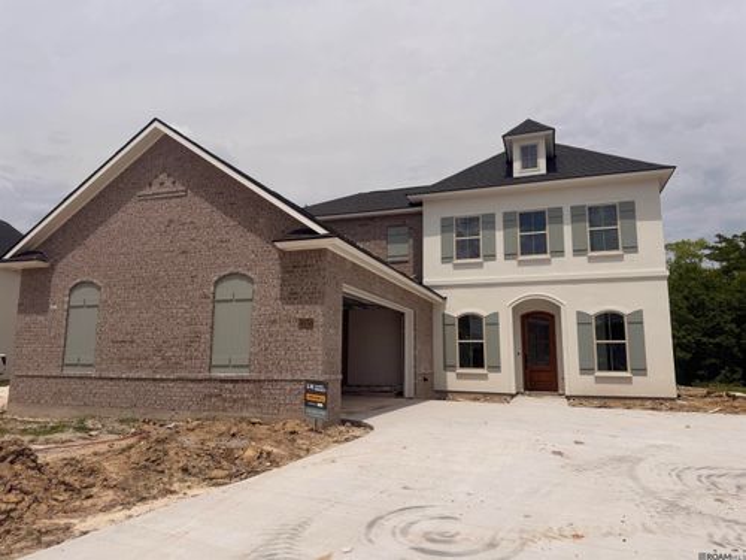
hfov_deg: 71.6
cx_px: 373
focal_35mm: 24
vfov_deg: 56.8
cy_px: 280
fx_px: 517
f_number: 1.78
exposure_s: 1/14286
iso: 80
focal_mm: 6.76
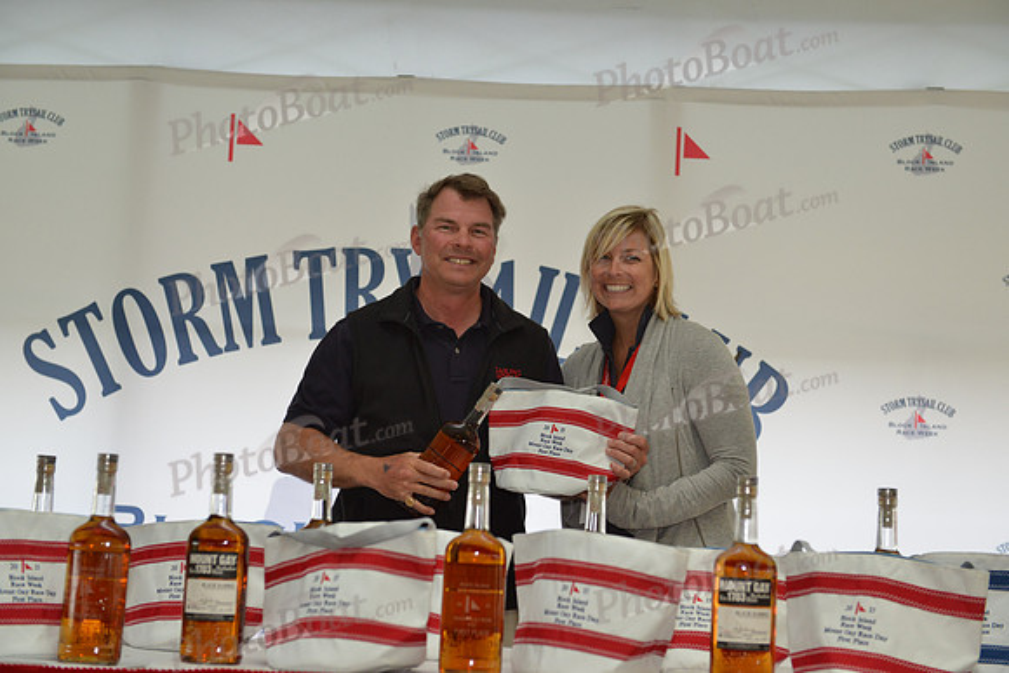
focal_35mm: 70
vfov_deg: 19.5
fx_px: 1962
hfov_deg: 28.8
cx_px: 504
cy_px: 336
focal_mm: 70
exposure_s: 1/320
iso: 1600
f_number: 4.5
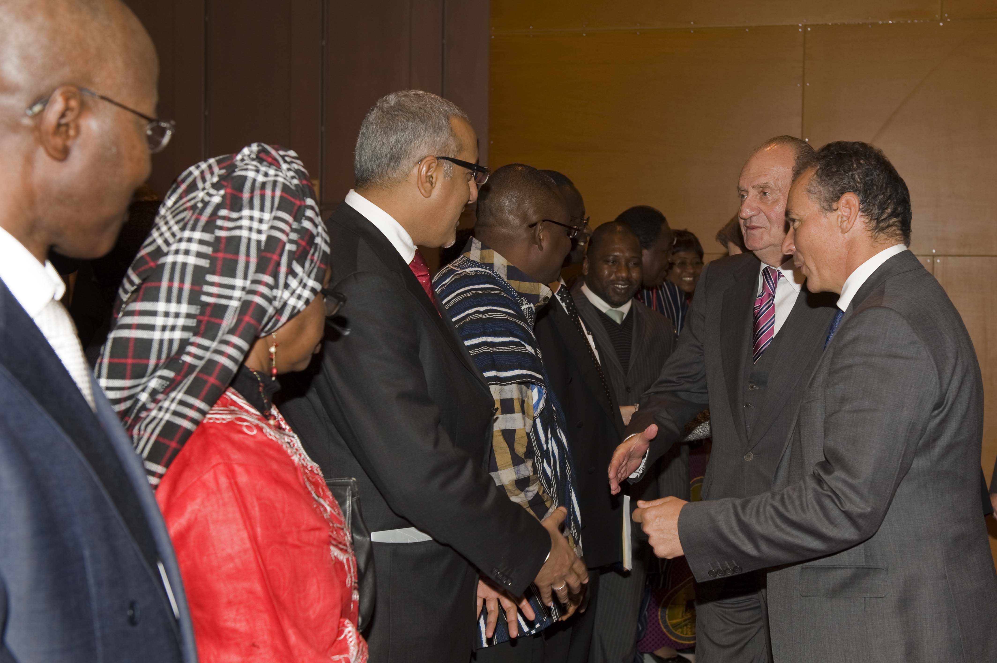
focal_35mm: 45
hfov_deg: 43.6
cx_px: 498
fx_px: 1245
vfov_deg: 29.8
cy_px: 332
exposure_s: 1/125
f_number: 5.6
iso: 400
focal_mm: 45
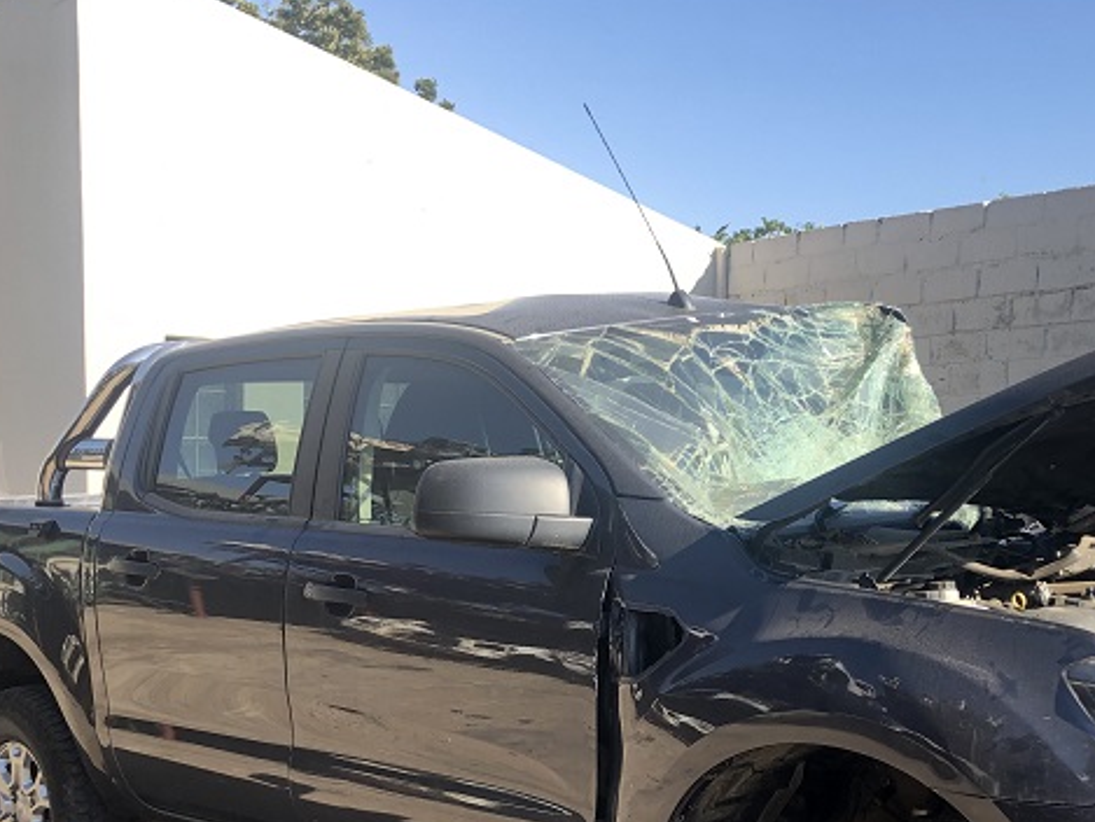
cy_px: 724
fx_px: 1677
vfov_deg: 26.7
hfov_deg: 35.9
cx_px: 703
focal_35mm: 53
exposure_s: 1/234
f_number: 1.8
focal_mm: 3.99
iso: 20
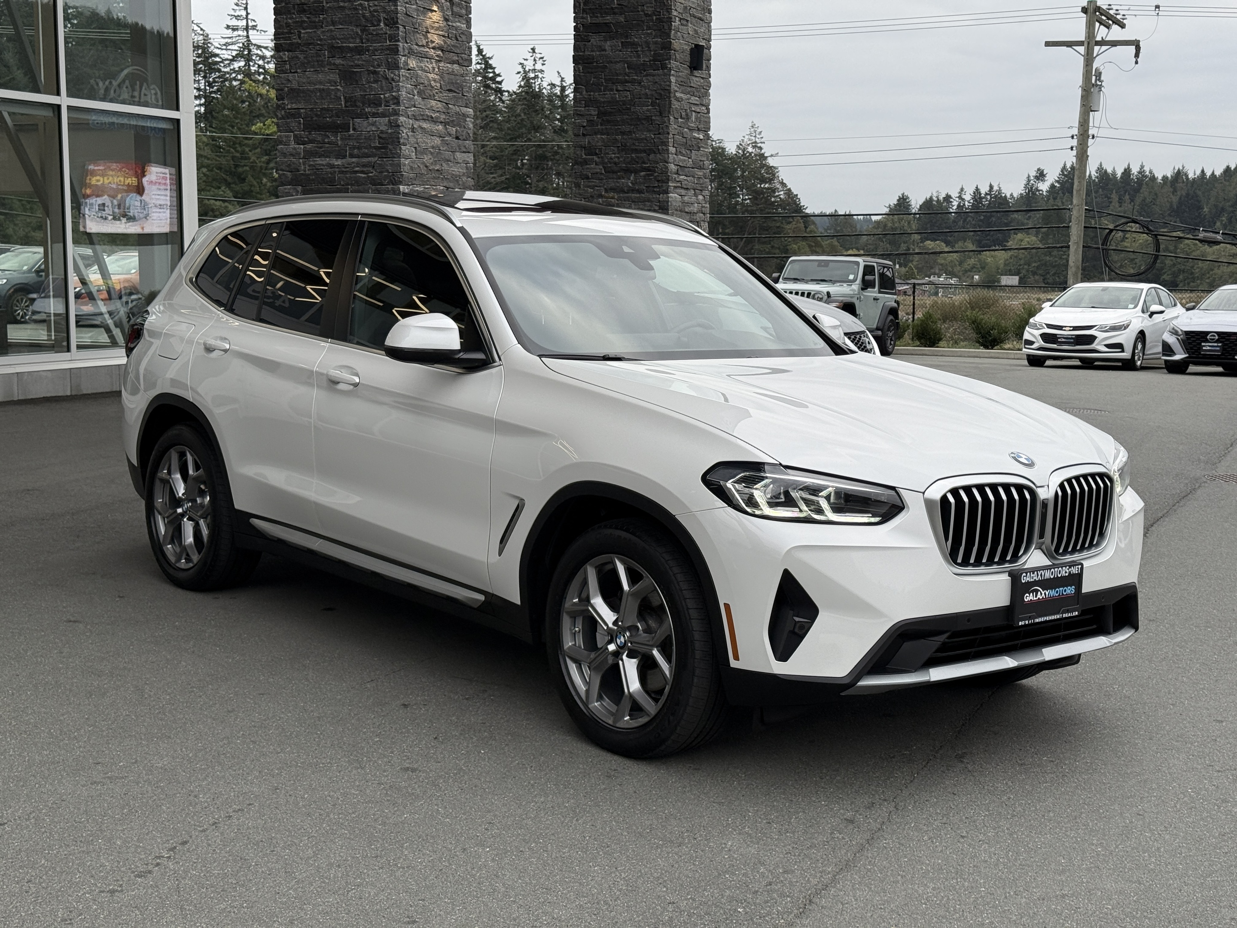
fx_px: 1715
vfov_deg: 30.3
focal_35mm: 48
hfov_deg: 39.7
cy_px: 464
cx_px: 618
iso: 64
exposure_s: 1/875
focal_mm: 6.76
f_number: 1.78
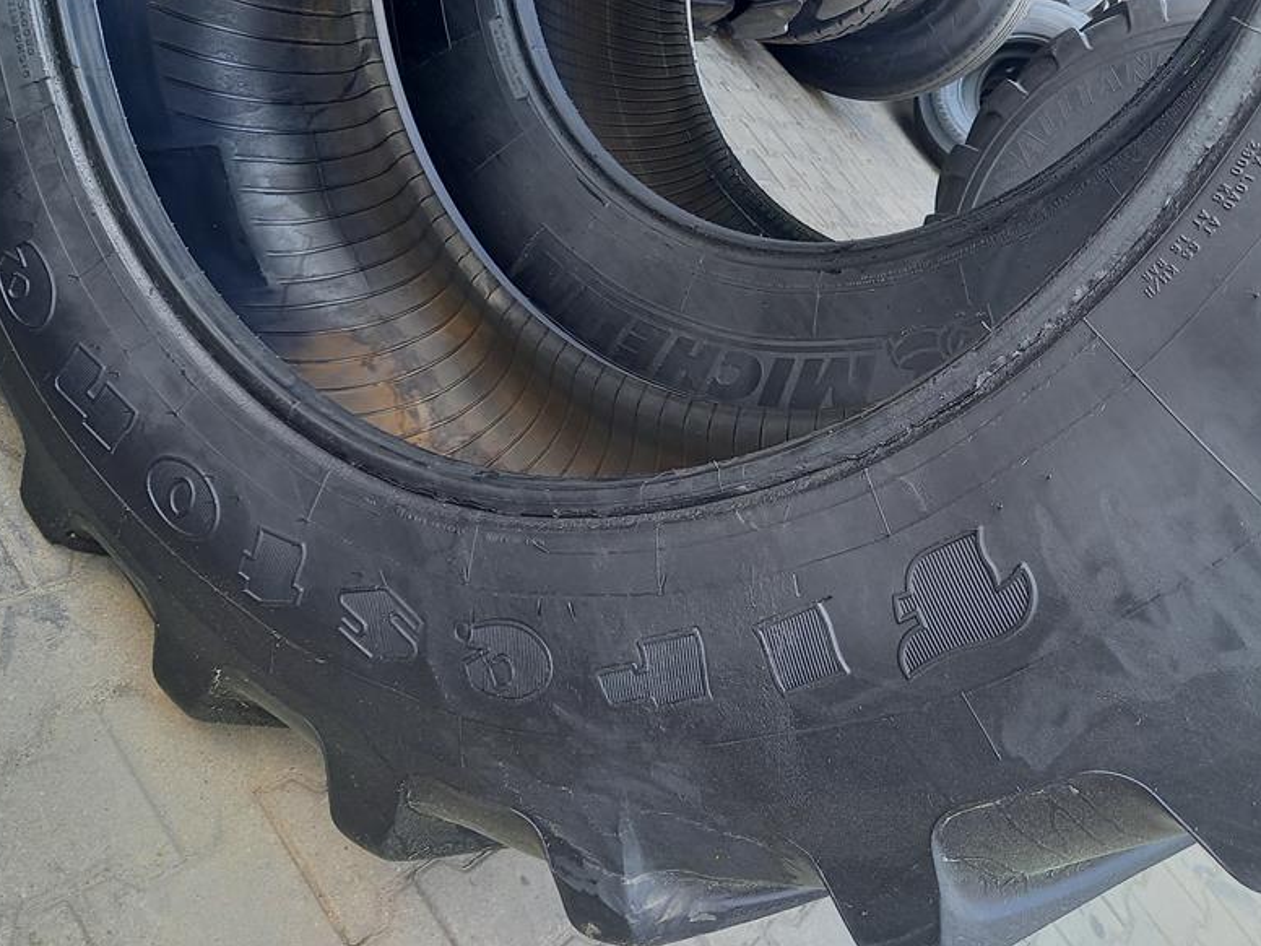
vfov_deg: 42.8
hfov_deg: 55.3
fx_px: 1202
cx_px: 601
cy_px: 403
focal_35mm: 33
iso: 100
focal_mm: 4.65
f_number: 1.8
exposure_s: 1/100
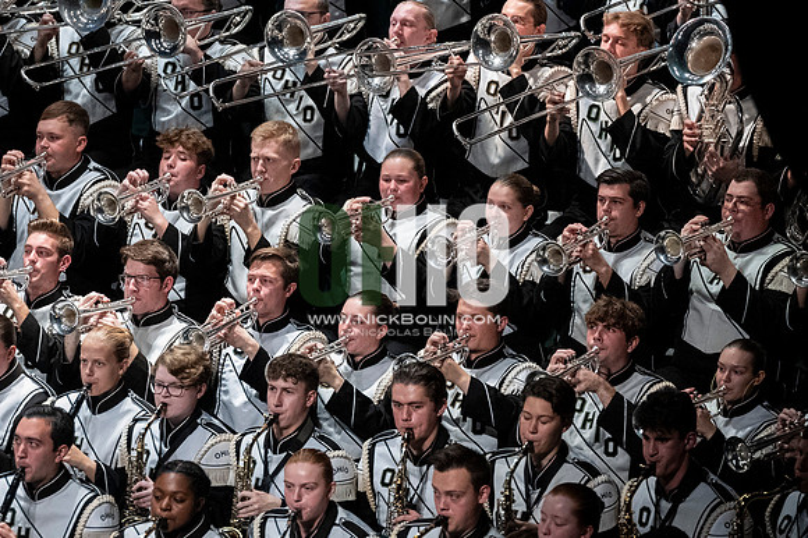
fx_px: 6729
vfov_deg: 4.6
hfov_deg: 6.9
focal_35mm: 300
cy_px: 269
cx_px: 404
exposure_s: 1/500
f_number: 4
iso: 4000
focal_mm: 200
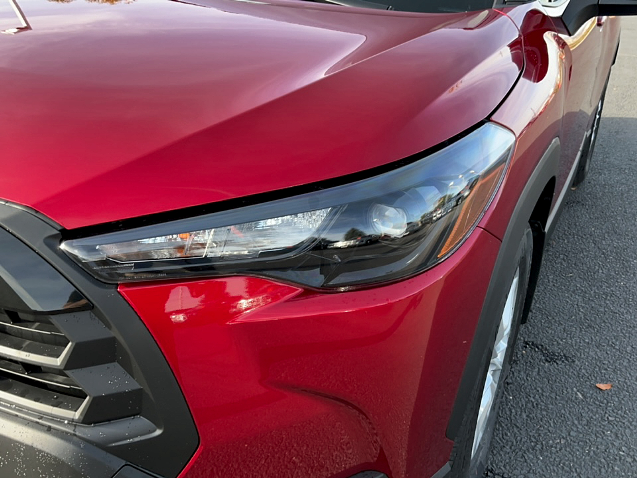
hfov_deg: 60.0
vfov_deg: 46.8
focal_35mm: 30
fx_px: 552
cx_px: 318
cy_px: 239
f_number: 1.8
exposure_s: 1/137
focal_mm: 3
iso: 20
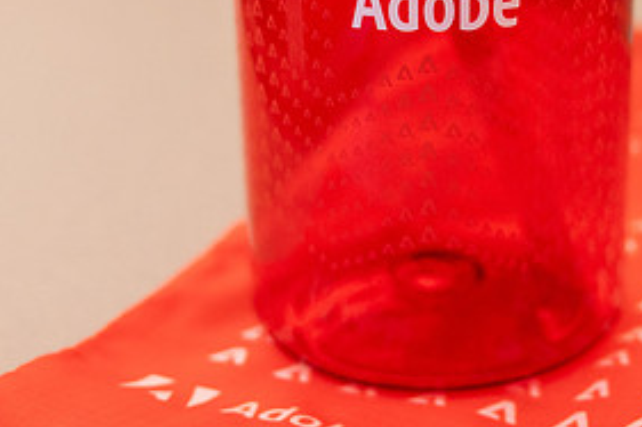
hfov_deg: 21.8
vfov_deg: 14.7
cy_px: 155
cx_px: 441
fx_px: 1657
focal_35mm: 93
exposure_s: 1/125
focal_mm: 45
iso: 1600
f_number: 4
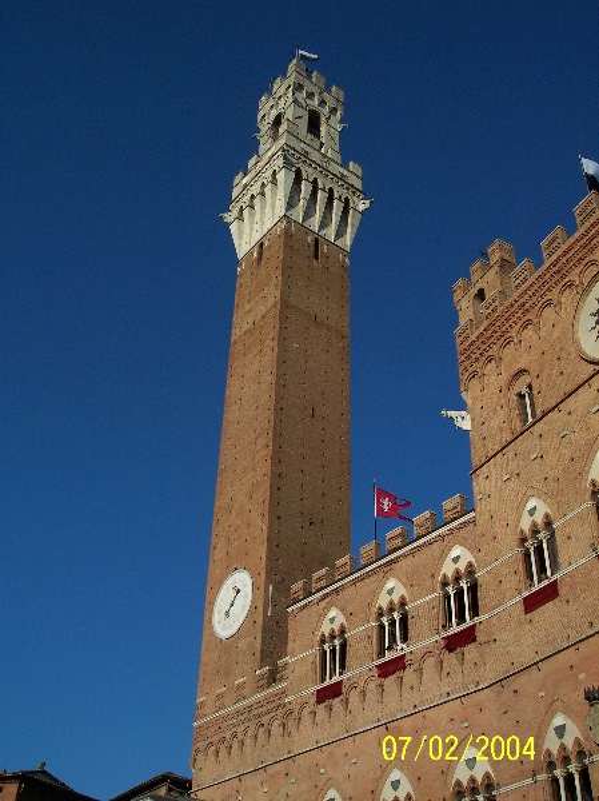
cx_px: 300
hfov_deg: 37.7
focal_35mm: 38
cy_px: 400
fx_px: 878
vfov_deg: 49.0
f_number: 4.8
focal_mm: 8
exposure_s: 1/1000
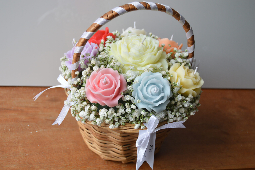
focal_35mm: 48
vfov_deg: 28.0
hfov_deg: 41.1
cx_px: 128
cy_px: 85
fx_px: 340
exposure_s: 1/100
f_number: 5
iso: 400
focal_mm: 32
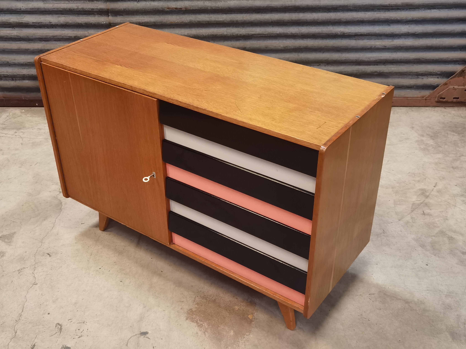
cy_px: 174
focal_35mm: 39
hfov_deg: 47.9
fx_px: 525
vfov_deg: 36.8
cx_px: 233
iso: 500
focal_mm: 6.71
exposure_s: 1/33.3
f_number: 1.9
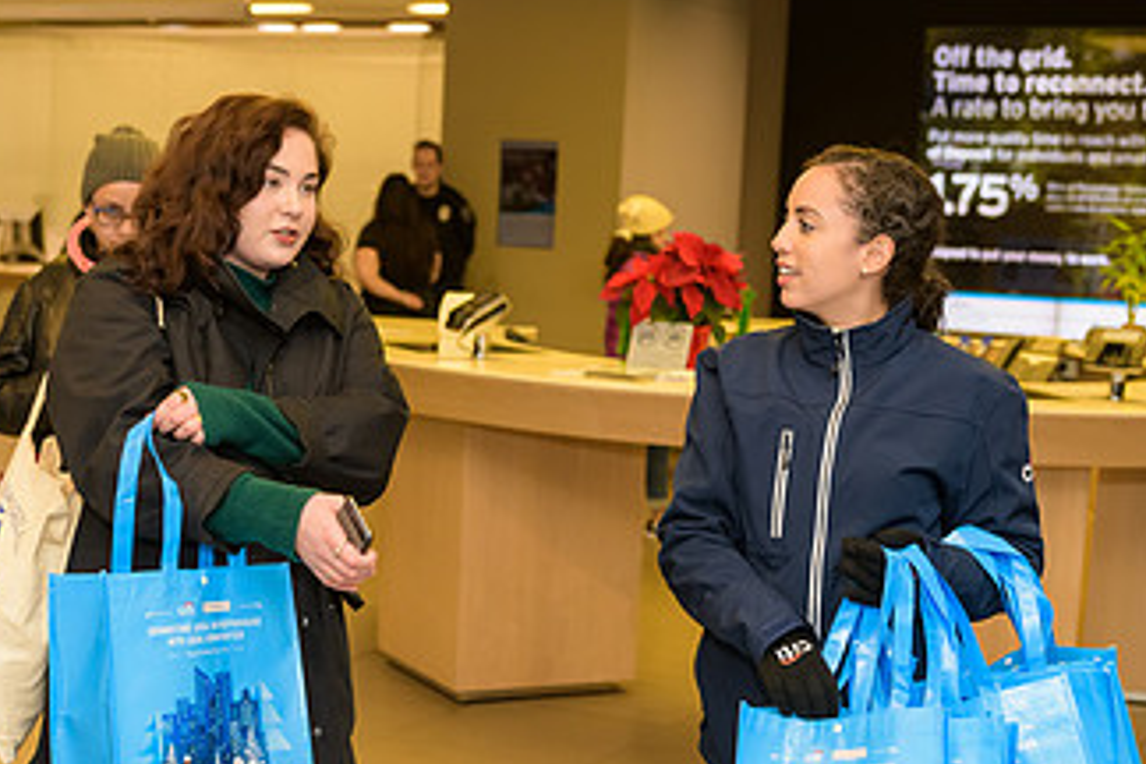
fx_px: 2164
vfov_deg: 20.0
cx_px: 492
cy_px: 486
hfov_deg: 29.6
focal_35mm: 68
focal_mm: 38
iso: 800
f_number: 3.2
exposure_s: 1/125
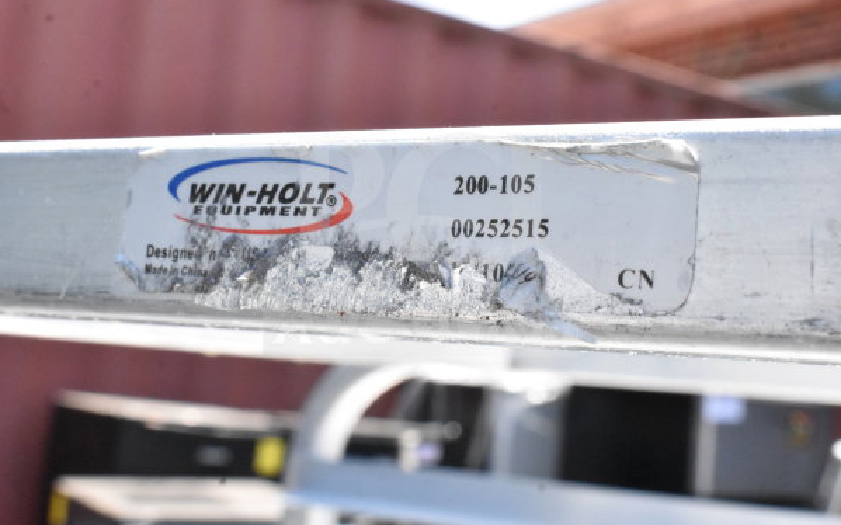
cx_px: 420
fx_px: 1249
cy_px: 245
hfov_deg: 37.2
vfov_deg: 23.7
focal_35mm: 55
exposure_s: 1/1250
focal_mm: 35
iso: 6400
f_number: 18
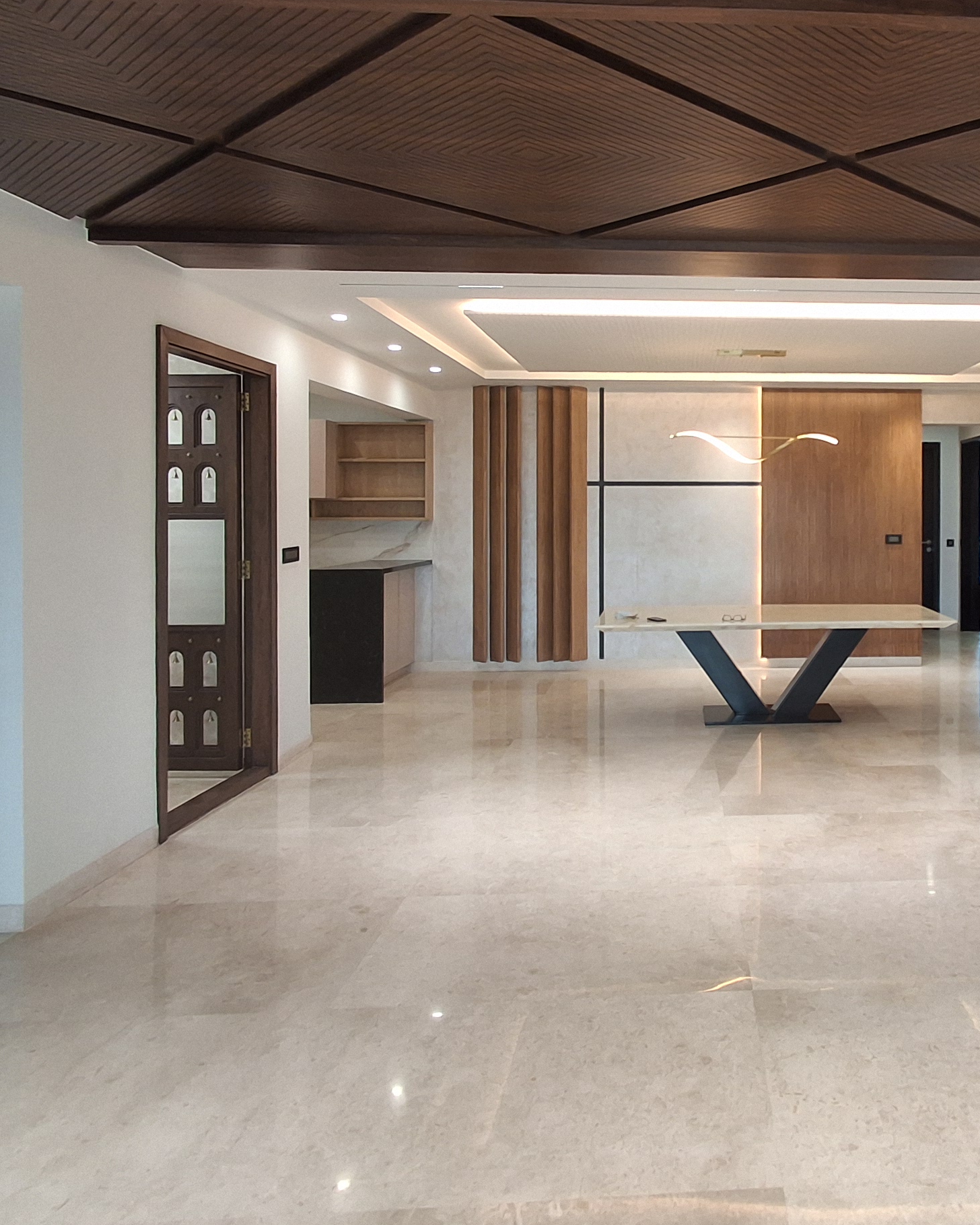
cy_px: 507
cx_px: 775
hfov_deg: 48.8
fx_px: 1015
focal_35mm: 28
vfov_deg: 61.8
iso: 125
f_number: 2.2
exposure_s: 1/50
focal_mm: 1.64
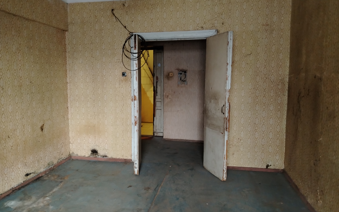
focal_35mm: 26
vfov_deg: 47.6
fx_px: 240
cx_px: 169
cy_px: 102
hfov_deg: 70.4
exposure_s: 1/25
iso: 3350
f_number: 1.75
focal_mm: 5.25
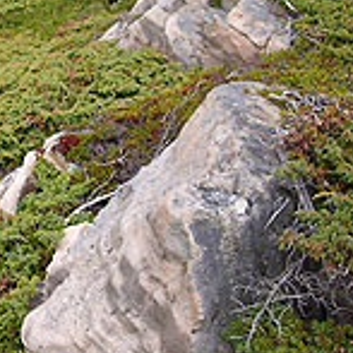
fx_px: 1096
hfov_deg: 17.5
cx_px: -62
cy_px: 94
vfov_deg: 18.2
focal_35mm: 95
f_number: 4.3
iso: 80
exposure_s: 1/320
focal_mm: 5.8
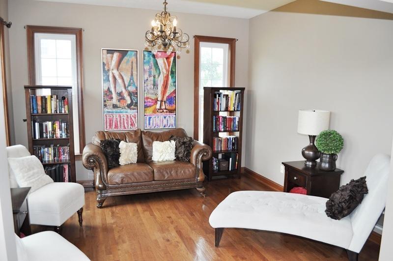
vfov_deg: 47.8
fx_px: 294
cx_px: 196
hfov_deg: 67.5
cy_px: 130
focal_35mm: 27
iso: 400
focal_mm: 18
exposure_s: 1/80
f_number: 4.5
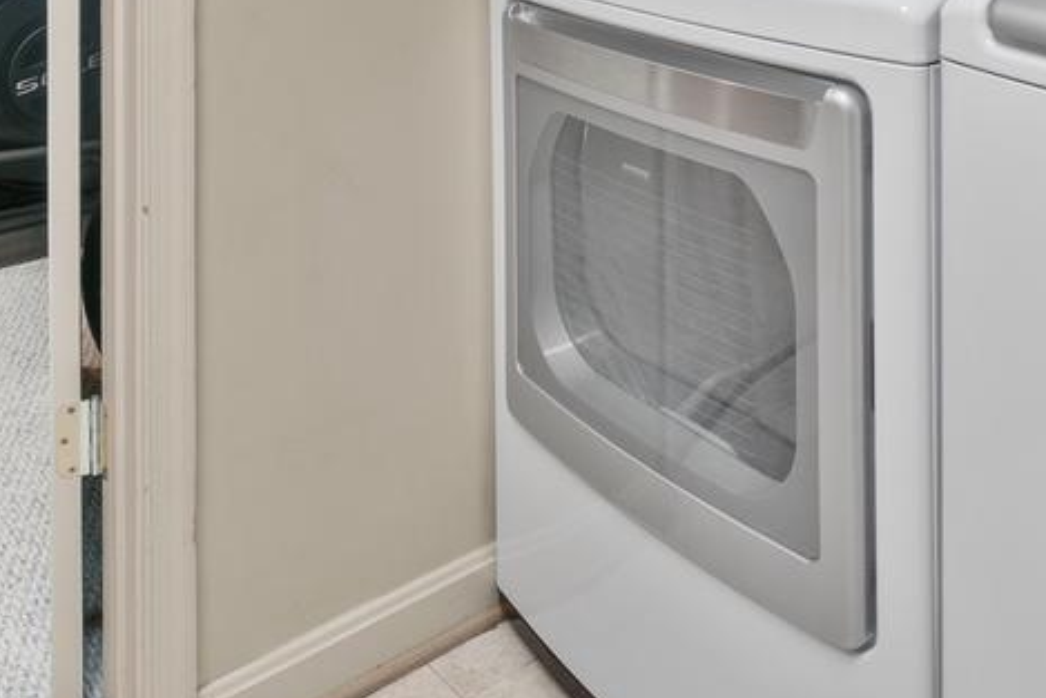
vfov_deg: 26.0
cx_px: 520
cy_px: -243
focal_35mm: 43
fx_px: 1250
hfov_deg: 45.4
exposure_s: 1/2
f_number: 8
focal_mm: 14
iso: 100
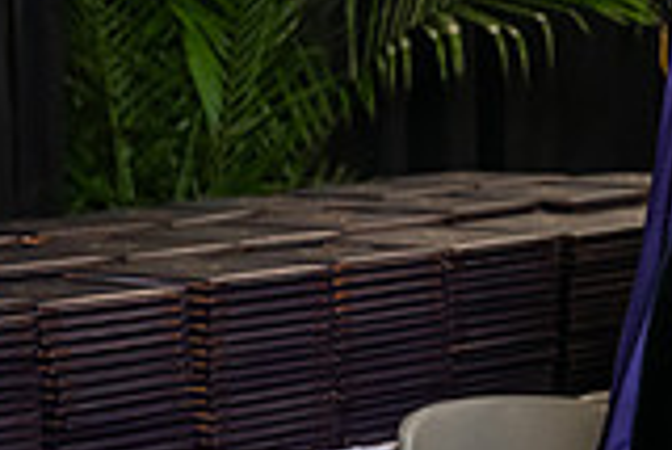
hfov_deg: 7.9
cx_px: 1189
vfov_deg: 5.4
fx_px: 4727
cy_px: -27
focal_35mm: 253
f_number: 5
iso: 2000
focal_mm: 70
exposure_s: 1/200
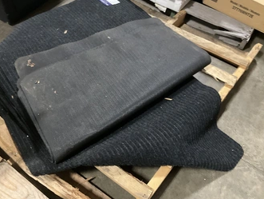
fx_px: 267
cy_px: 81
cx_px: 116
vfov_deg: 40.6
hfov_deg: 52.4
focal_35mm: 35
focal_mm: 3
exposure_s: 1/24
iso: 500
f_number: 1.8
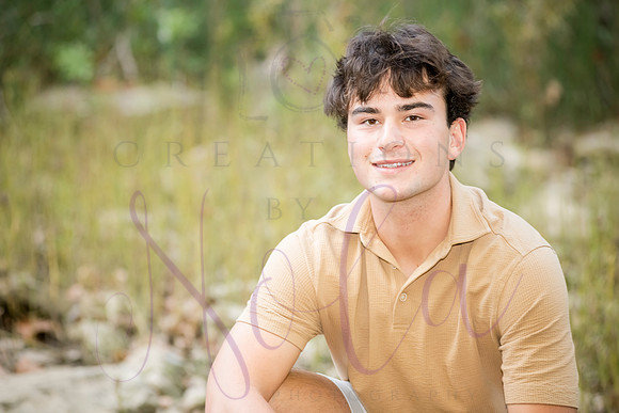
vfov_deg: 8.7
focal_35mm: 158
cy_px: 206
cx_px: 310
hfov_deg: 13.0
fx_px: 2721
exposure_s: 1/200
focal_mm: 155
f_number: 4.5
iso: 800
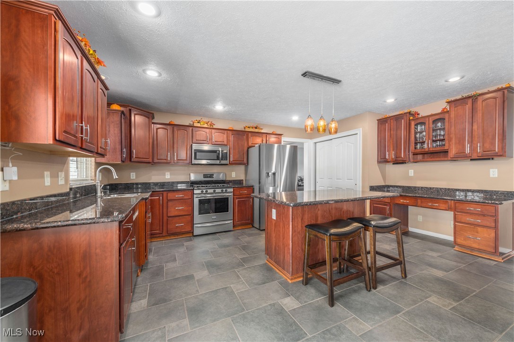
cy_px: 171
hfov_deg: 104.3
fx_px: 200
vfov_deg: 81.1
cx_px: 257
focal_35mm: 14
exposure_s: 1/60
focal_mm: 14
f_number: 9
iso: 200
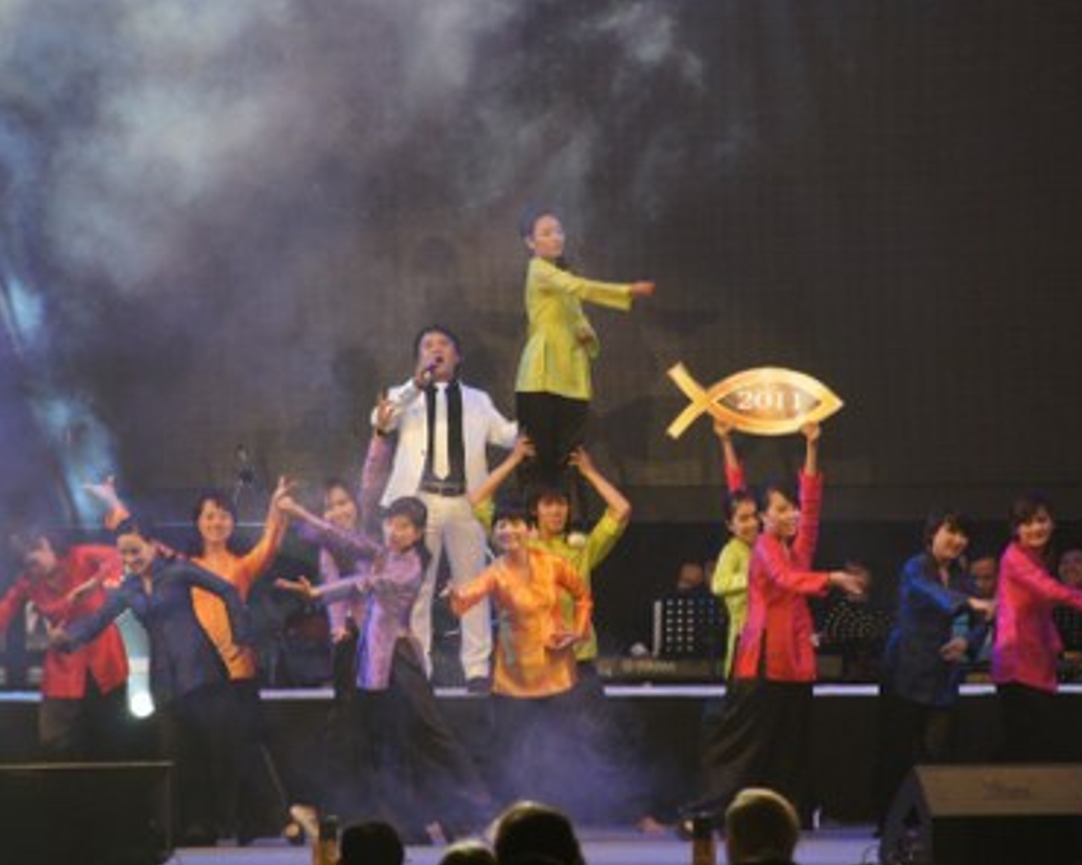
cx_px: 515
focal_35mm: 341
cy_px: 432
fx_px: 10920
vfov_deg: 4.5
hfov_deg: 5.7
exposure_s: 1/160
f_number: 5.6
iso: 800
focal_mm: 200
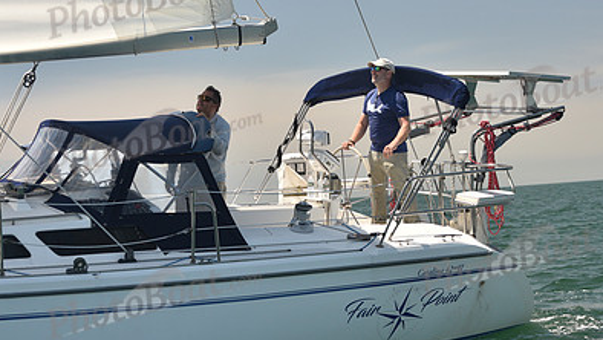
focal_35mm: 108
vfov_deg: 11.2
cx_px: 343
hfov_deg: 19.8
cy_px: 198
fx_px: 1728
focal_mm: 70
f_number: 4.5
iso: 250
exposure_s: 1/800
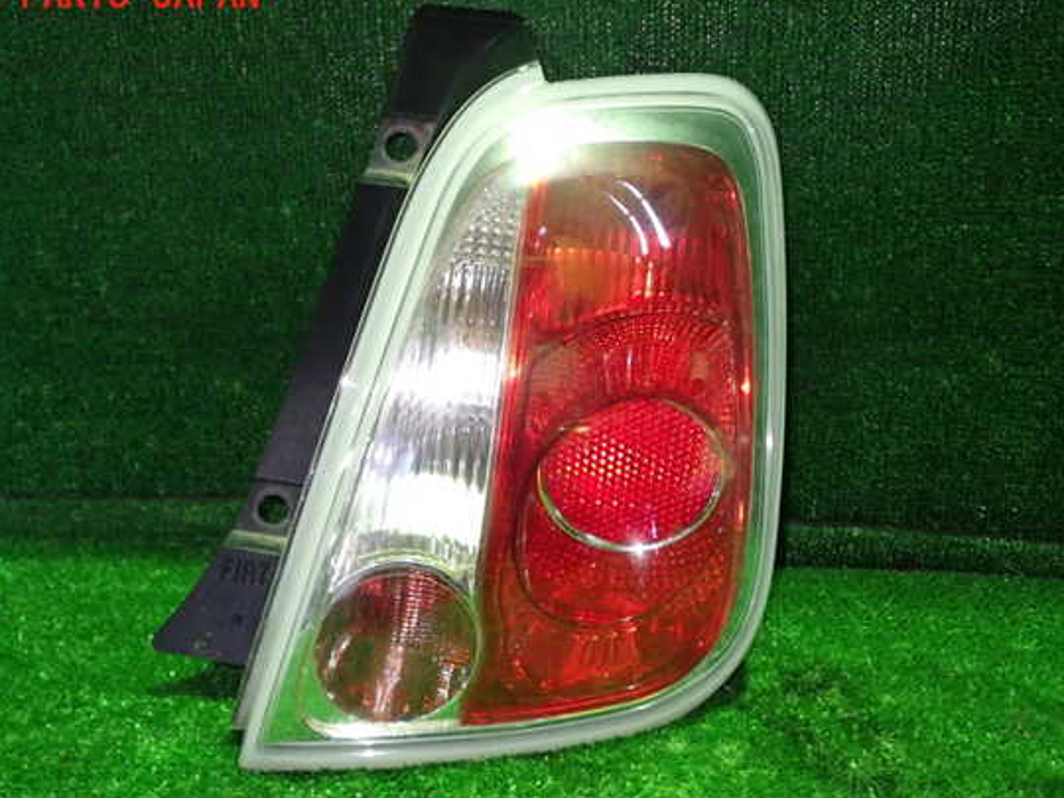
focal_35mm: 40
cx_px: 493
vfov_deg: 36.0
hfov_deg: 46.8
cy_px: 414
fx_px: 1229
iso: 800
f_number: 2.5
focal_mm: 6.37
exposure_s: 1/25
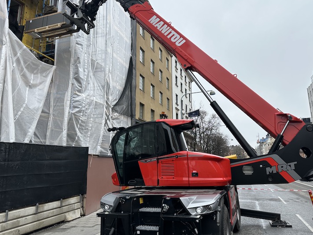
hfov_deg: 65.3
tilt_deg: +12.8
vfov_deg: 51.3
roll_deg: +0.6
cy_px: 108
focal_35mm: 27
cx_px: 158
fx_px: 244
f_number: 1.78
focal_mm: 6.86
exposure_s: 1/2660
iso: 80
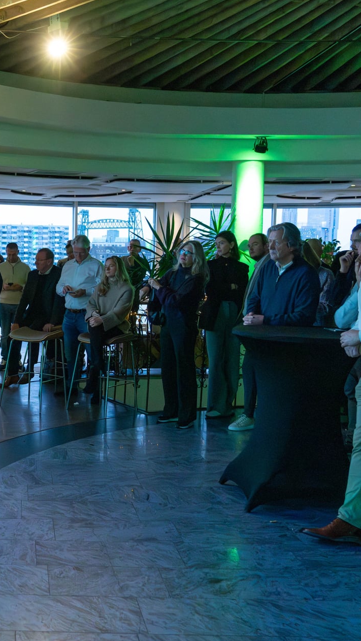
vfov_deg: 51.6
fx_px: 663
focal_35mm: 39
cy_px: 322
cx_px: -4
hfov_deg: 28.5
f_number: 4.5
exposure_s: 1/400
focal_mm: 24
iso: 12800
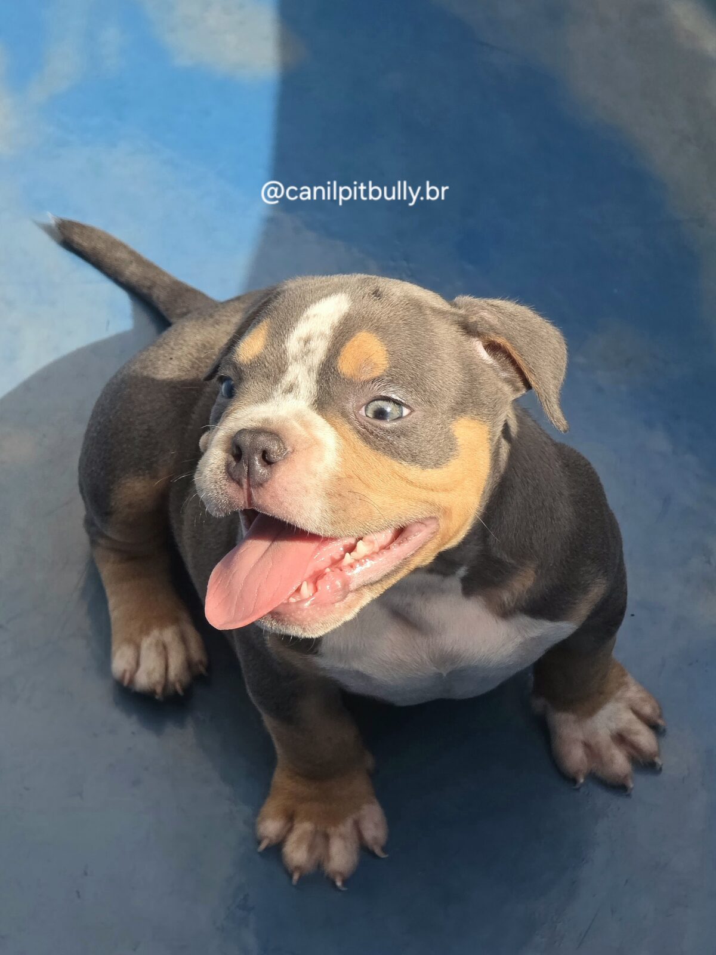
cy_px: 478
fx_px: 3172
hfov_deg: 12.9
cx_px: 358
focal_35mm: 115
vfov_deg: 17.1
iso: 64
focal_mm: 18.6
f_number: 3.4
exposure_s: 1/714
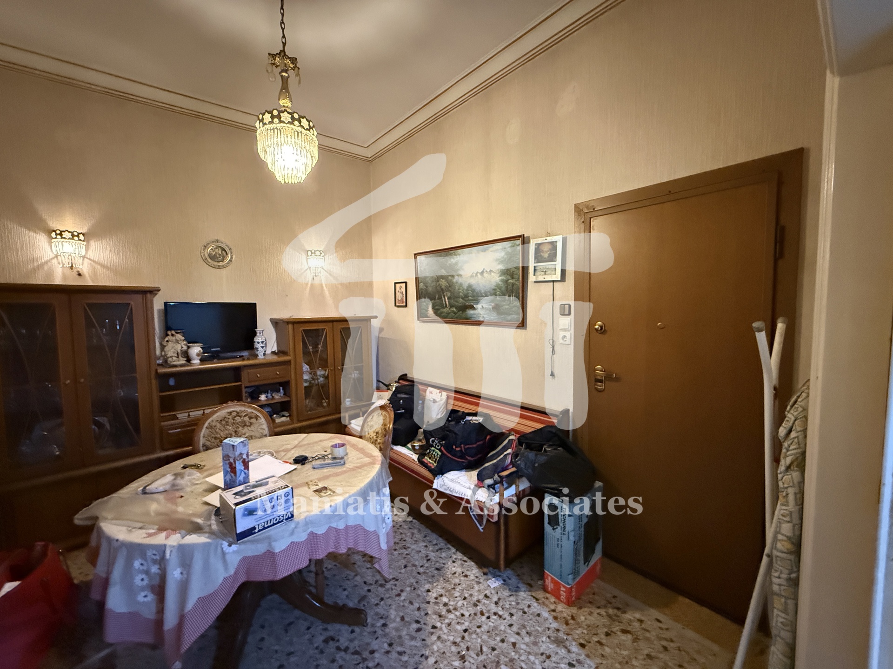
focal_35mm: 14
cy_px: 334
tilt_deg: -2.0
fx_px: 361
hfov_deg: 102.1
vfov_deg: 85.7
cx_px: 446
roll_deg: +0.9
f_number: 2.2
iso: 1000
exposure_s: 1/50
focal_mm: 2.22
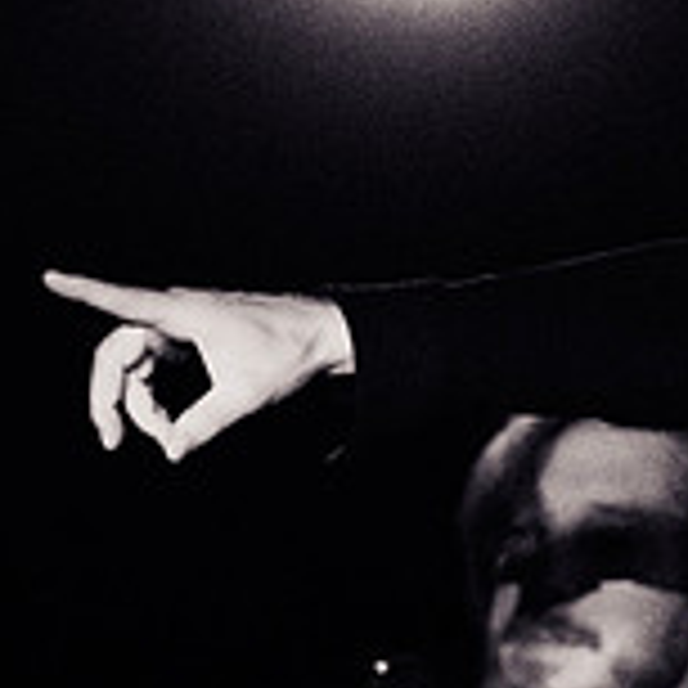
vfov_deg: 2.6
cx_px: 1345
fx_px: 15021
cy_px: 24
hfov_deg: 2.6
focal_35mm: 668
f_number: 3.5
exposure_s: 1/500
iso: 3200
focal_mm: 180
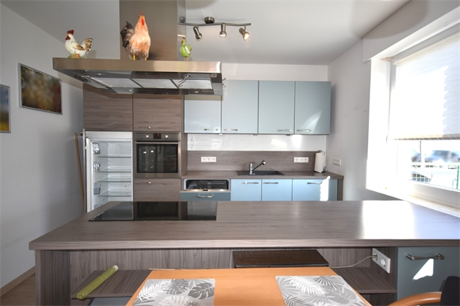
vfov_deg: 64.5
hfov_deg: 86.9
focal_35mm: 19
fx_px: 243
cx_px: 230
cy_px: 153
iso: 400
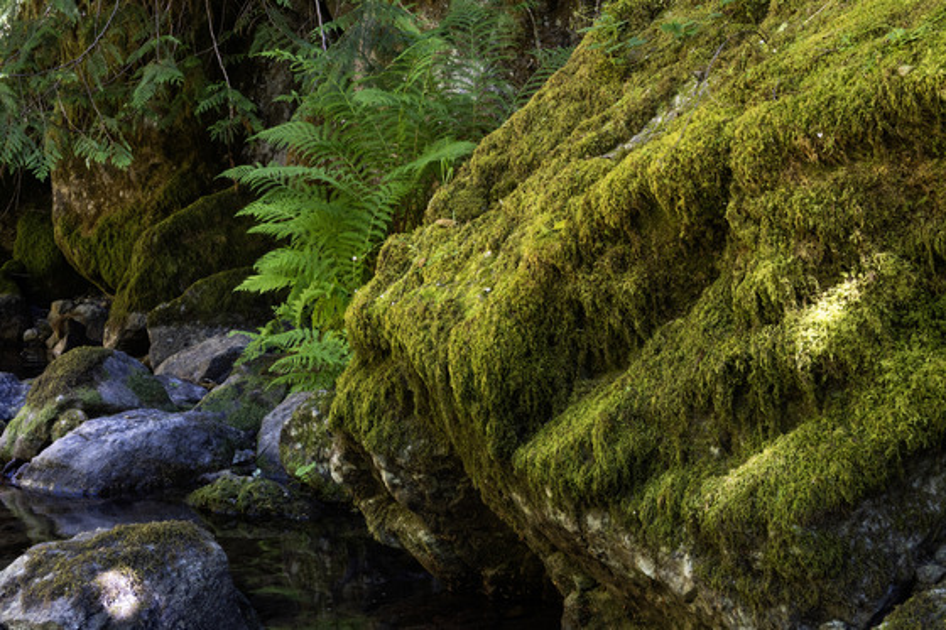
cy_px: 315
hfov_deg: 38.9
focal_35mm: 51
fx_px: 1340
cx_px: 473
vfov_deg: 26.5
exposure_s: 1/13
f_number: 14
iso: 400
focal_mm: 34
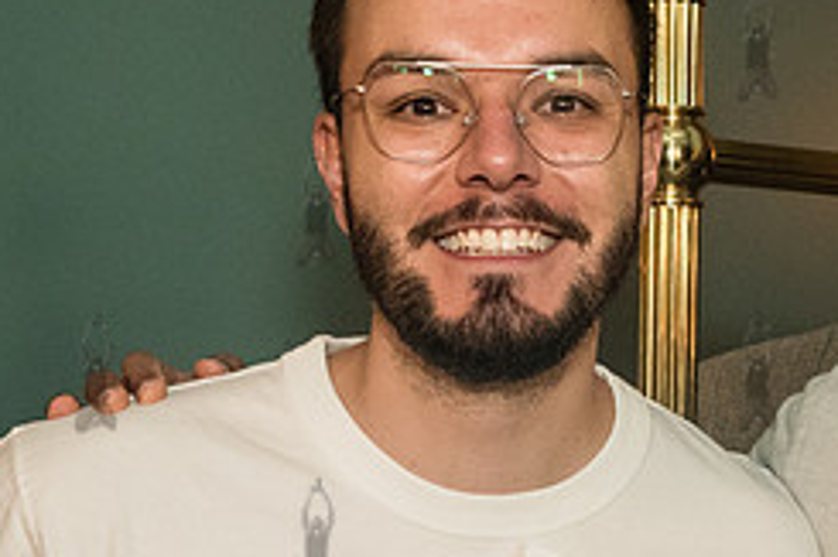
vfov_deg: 11.9
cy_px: 544
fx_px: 2652
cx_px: 752
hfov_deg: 17.7
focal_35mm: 114
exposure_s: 1/200
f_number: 4.5
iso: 4000
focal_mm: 35
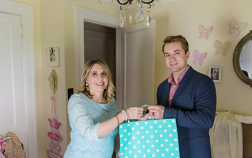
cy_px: 89
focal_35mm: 33
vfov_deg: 38.3
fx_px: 227
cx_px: 135
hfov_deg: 58.1
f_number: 3.2
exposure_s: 1/250
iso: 1600
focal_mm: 29
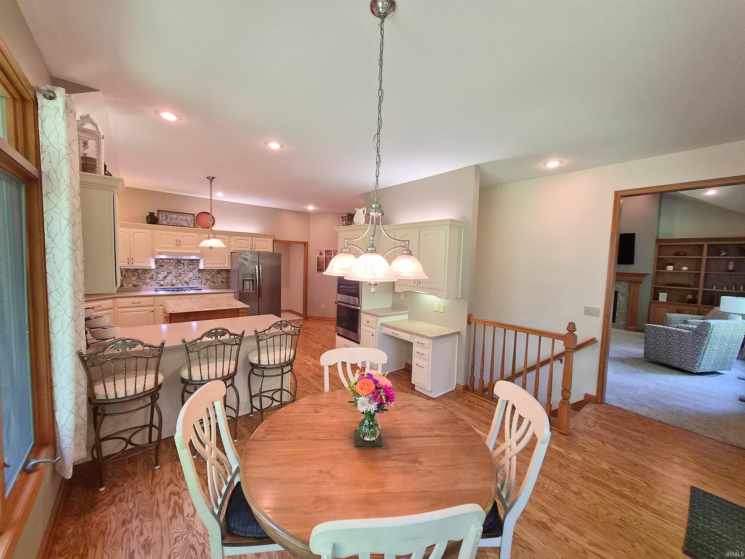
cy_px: 280
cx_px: 372
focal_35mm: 13
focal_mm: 1.7
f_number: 2.2
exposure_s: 1/60
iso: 160
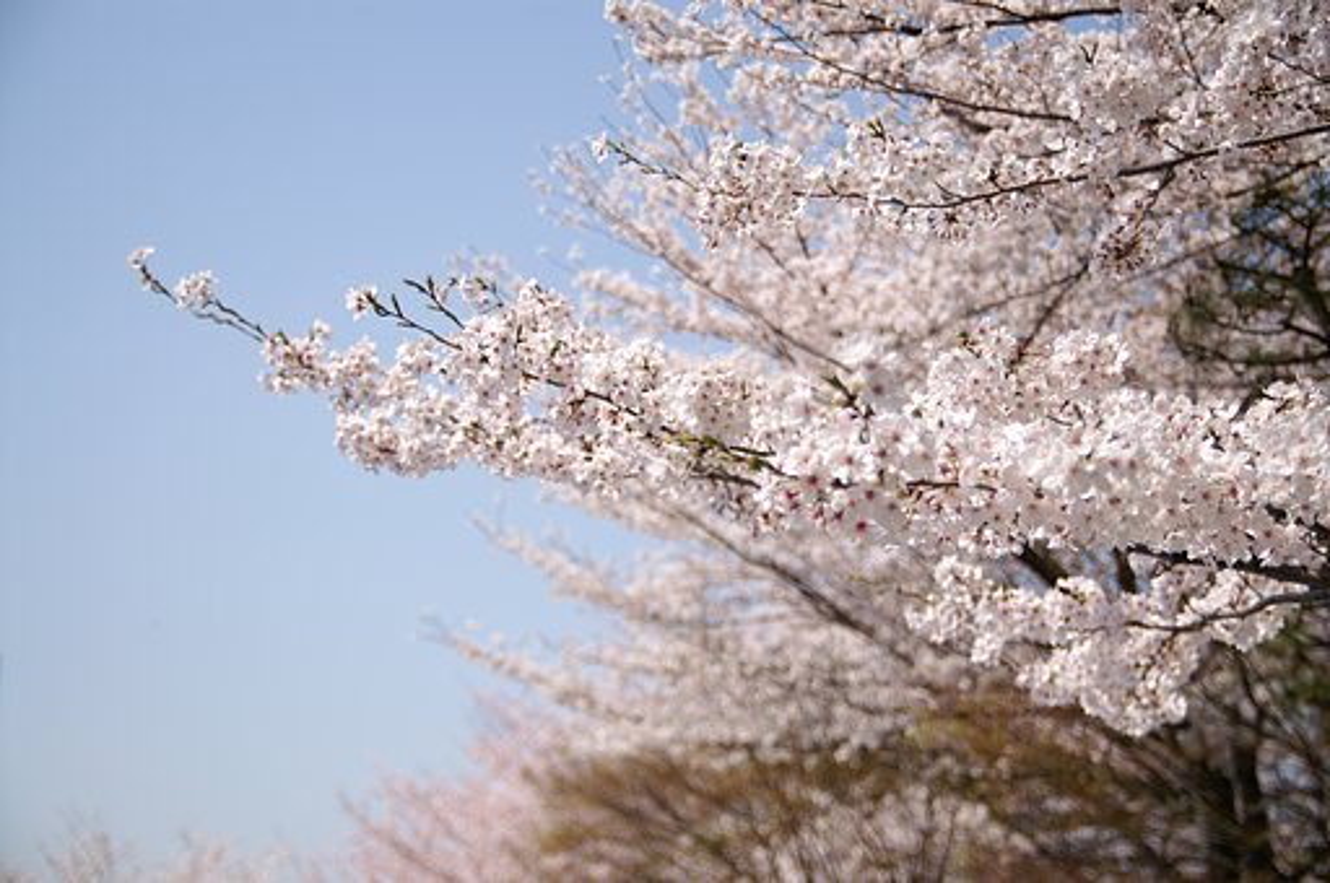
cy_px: 442
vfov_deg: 25.7
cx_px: 665
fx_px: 1937
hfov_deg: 37.9
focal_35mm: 52
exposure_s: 1/4000
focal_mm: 35
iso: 100
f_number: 2.8
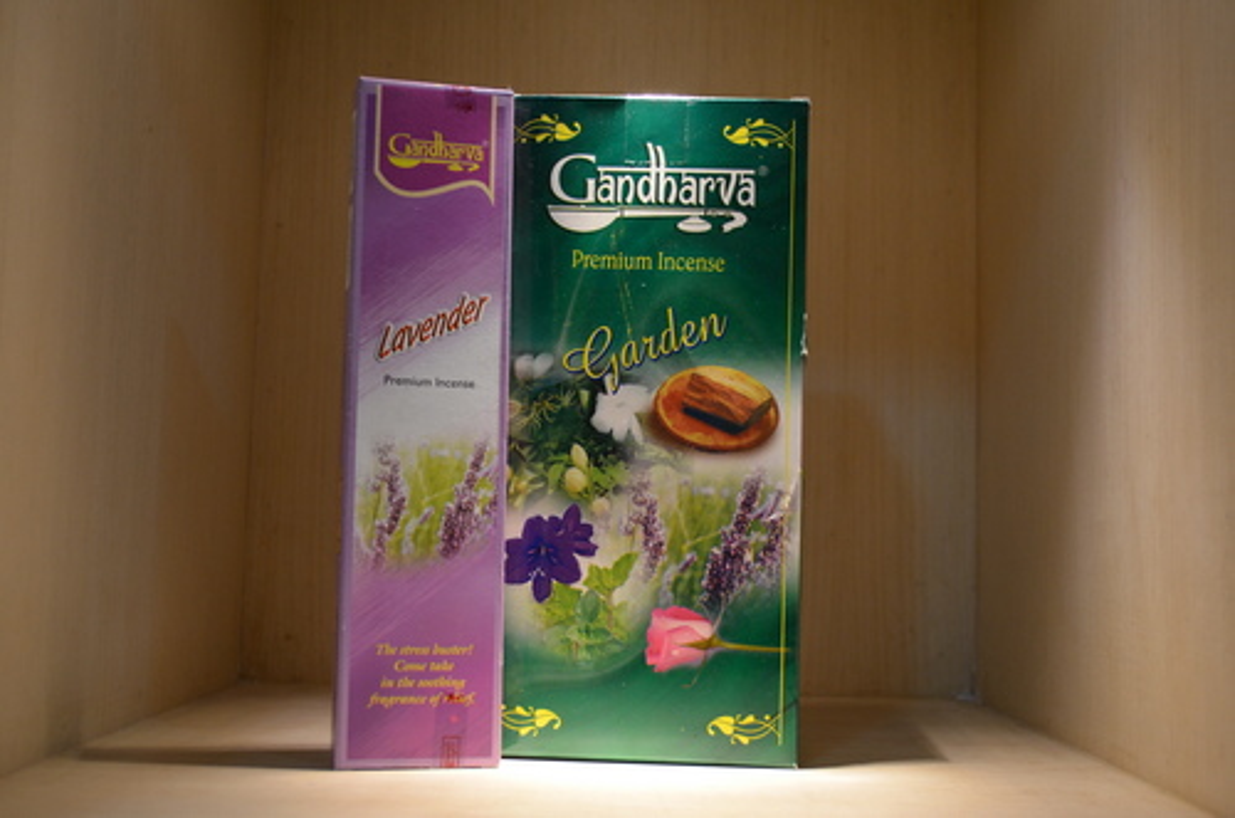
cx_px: 618
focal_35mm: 45
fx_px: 1540
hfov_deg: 43.7
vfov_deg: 29.7
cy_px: 409
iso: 720
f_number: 4.5
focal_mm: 30
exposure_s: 1/60
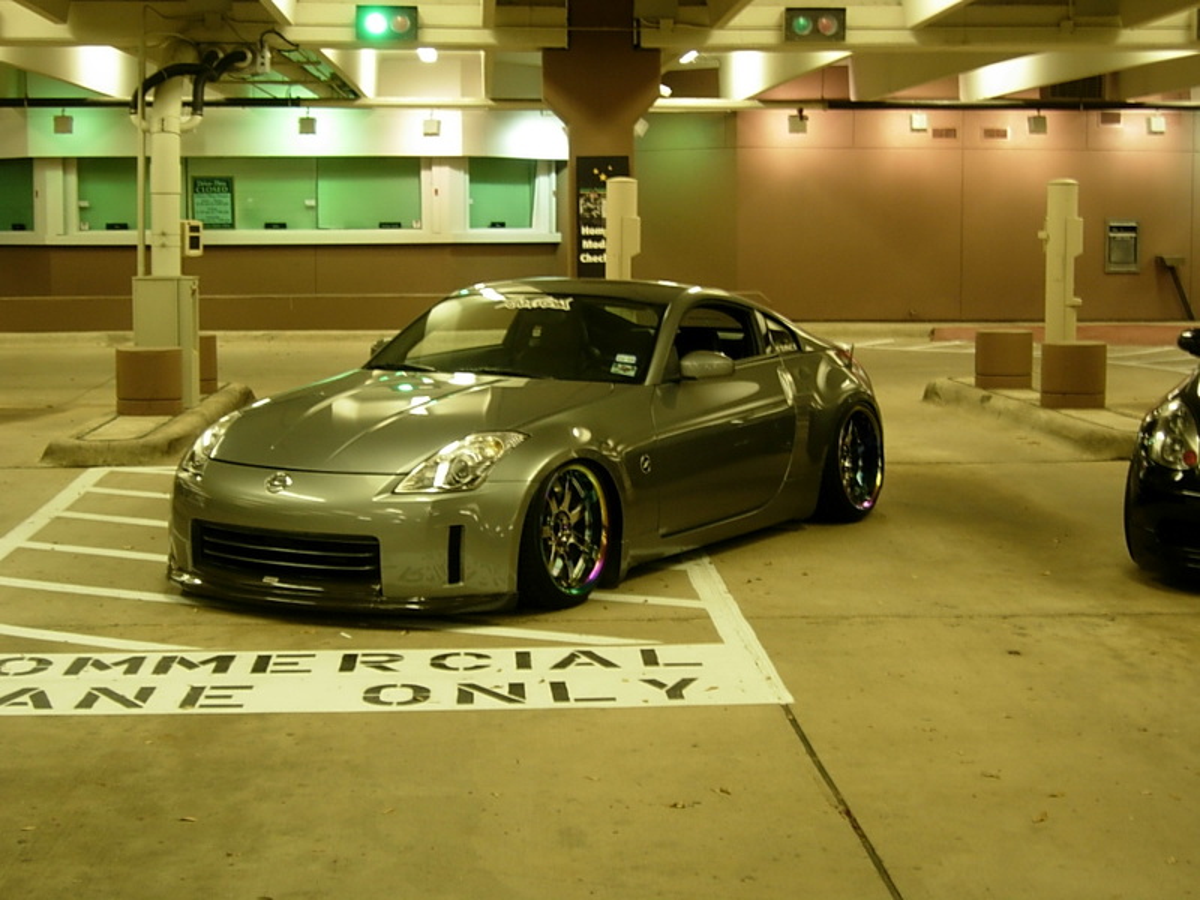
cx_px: 600
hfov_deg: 31.7
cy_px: 450
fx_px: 2115
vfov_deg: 24.0
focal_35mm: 61
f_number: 3.5
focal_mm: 12.7
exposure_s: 1/5.4
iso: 64
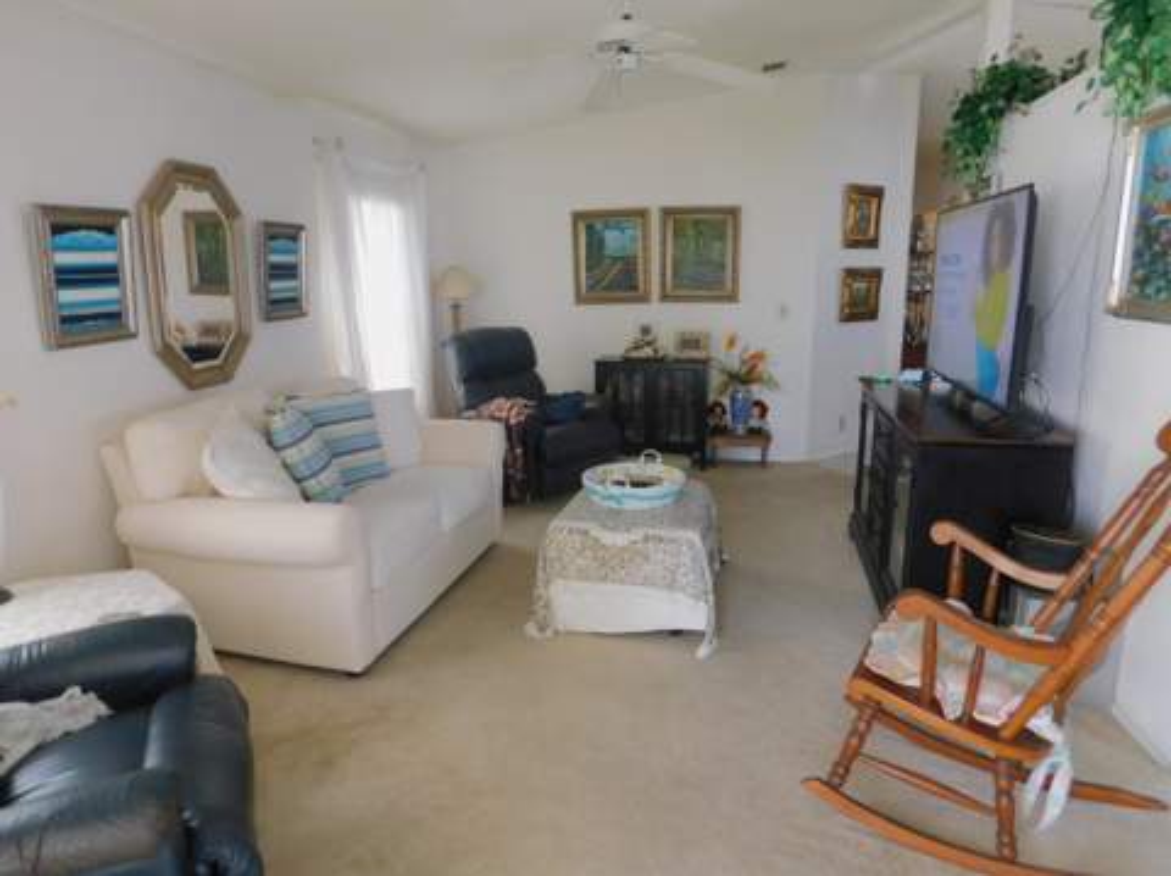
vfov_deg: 58.8
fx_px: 777
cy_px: 438
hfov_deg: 74.0
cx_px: 586
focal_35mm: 23
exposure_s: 1/30
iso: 180
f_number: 3
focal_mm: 4
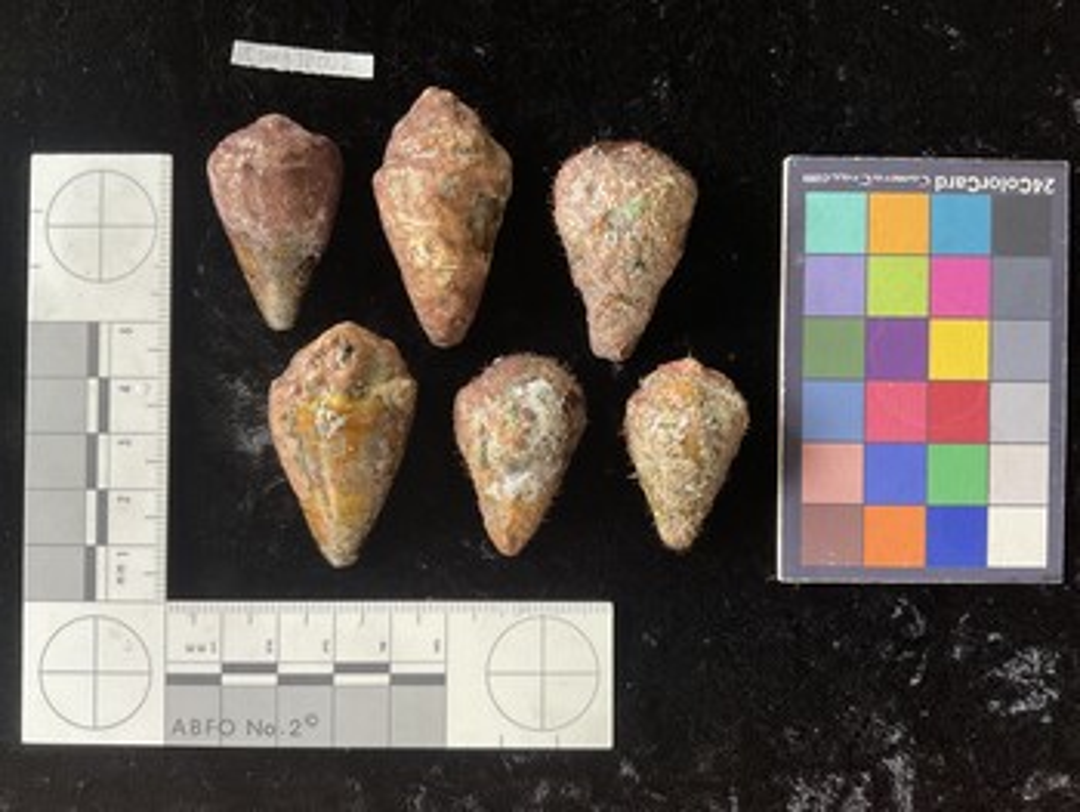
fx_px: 905
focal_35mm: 29
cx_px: 540
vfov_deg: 48.3
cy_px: 406
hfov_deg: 61.6
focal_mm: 3
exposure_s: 1/60
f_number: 1.8
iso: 80
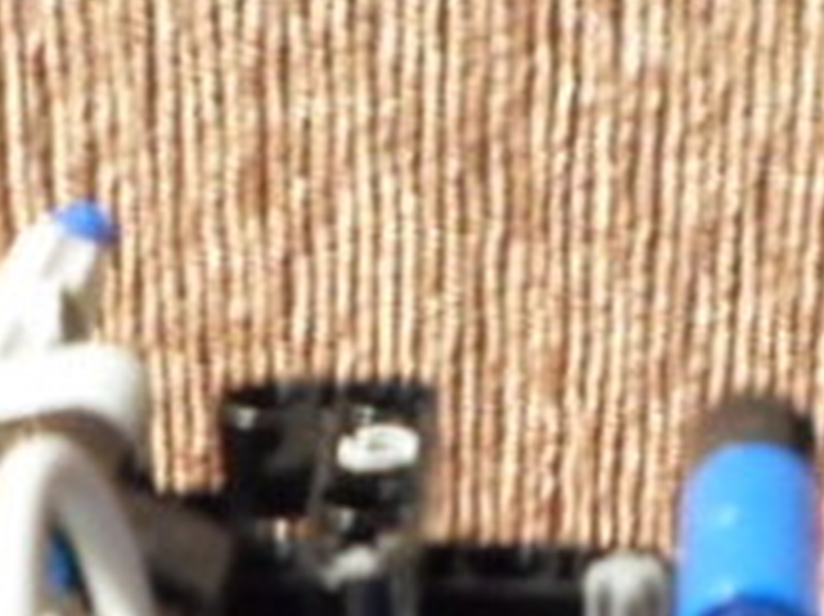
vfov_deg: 11.6
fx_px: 2926
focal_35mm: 123
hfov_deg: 16.0
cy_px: 879
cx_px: 536
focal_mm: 4.5
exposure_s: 1/6
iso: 400
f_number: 2.5
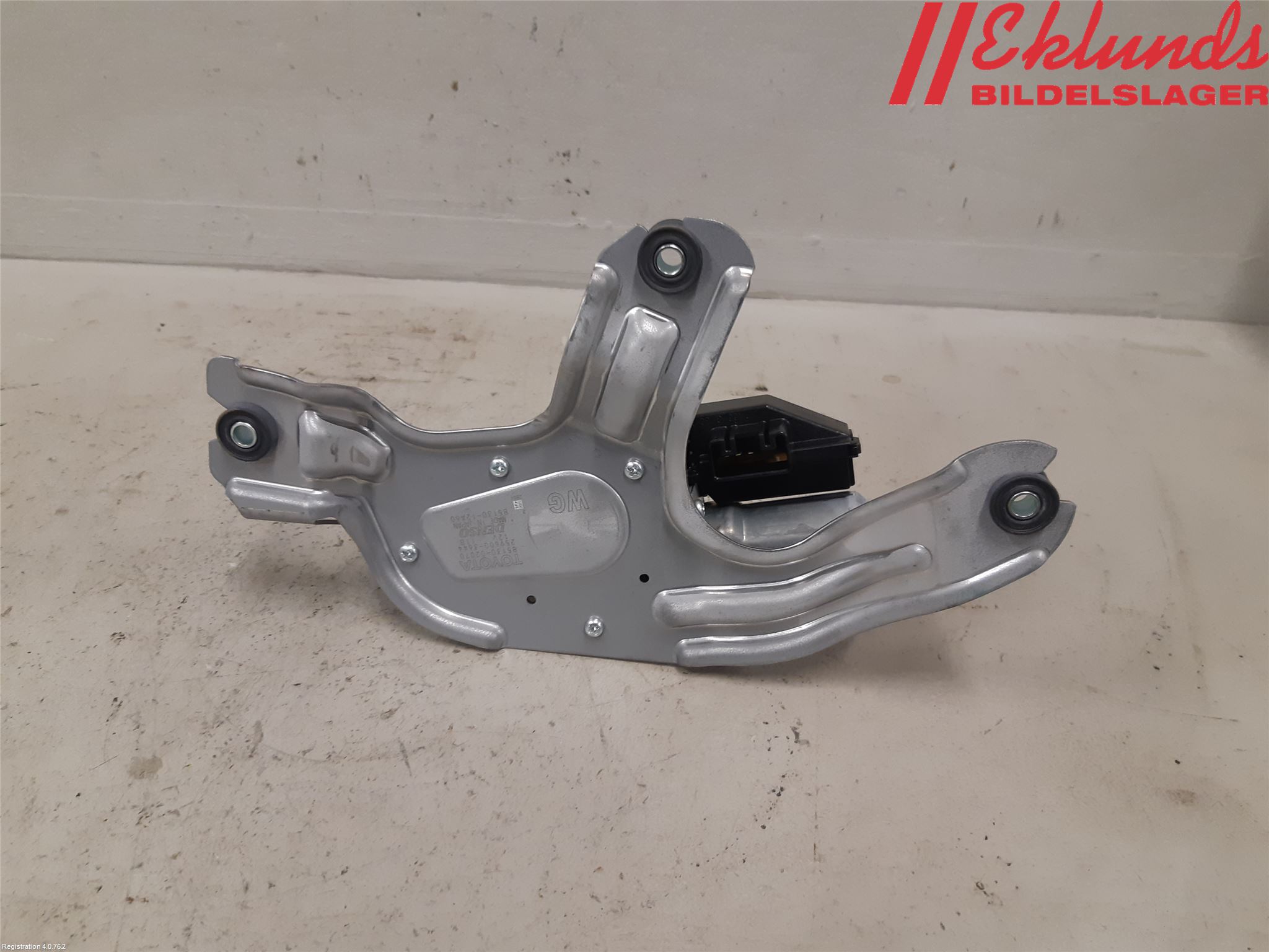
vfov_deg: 53.1
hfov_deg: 67.3
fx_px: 953
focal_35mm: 26
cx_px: 634
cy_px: 476
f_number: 1.7
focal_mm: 3.93
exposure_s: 1/50
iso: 125
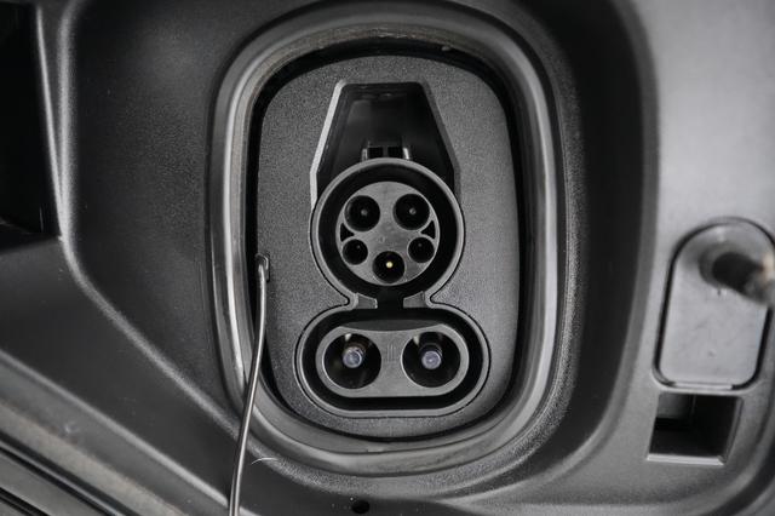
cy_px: 258
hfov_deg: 67.4
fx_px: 581
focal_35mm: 27
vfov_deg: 47.9
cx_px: 388
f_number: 2.8
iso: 12800
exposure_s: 1/40
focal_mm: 27
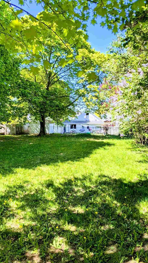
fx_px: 160
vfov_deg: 78.7
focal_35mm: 23
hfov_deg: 49.2
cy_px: 130
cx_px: 59
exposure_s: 1/1171
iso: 51
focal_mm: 2.02
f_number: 1.7
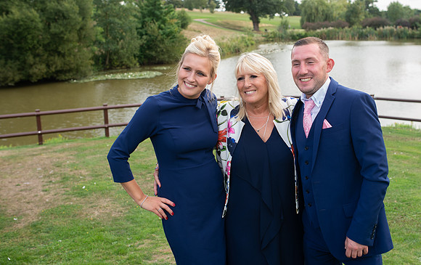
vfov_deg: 30.2
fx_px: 489
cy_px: 98
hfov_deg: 46.3
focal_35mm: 43
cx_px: 252
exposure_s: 1/250
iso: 160
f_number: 4
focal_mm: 35
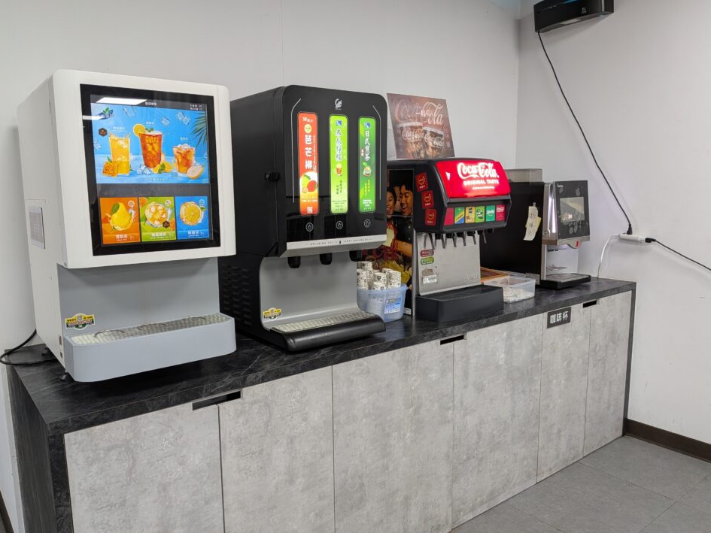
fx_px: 534
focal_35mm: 26
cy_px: 277
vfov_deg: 53.1
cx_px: 332
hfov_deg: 67.2
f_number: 1.7
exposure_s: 1/60
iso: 93
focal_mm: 4.53
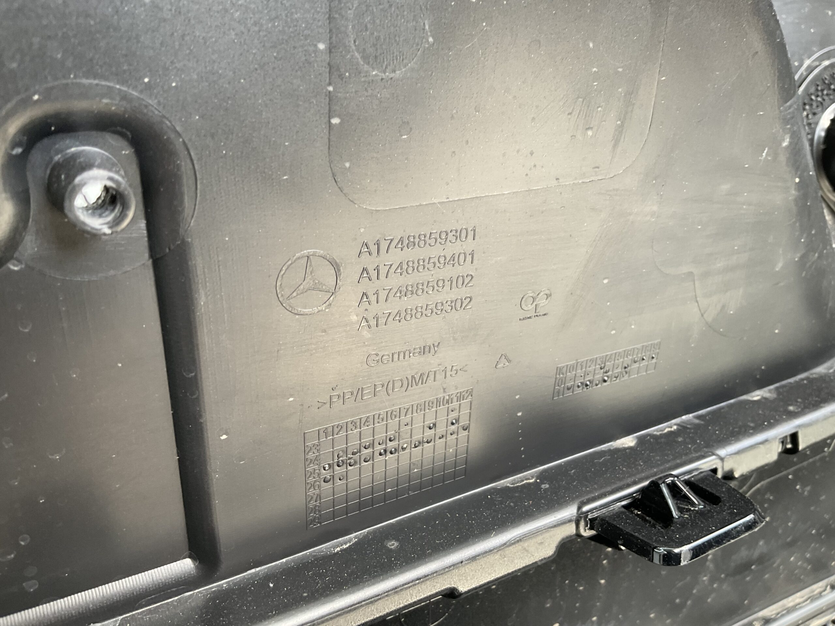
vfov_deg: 48.2
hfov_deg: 61.7
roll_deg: +7.5
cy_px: 313
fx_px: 700
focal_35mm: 29
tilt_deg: -11.4
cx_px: 418
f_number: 1.8
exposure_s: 1/50
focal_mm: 3
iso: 50
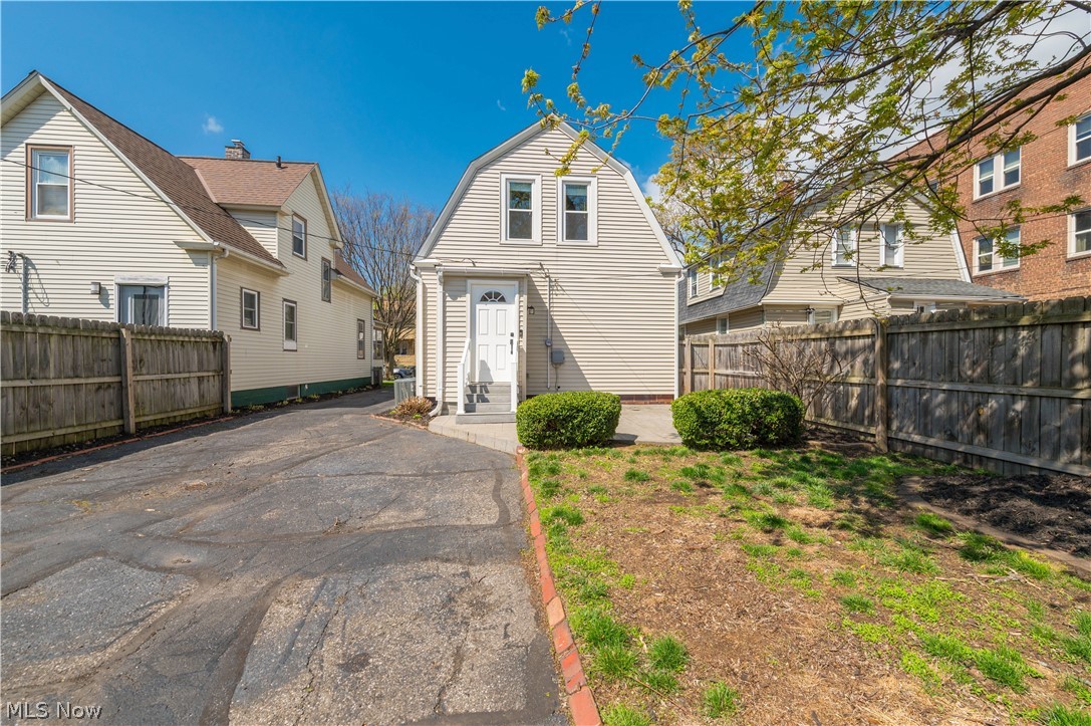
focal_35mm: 14
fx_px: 424
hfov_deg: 104.3
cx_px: 546
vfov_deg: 81.1
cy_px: 363
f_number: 9
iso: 200
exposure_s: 1/800
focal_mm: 14
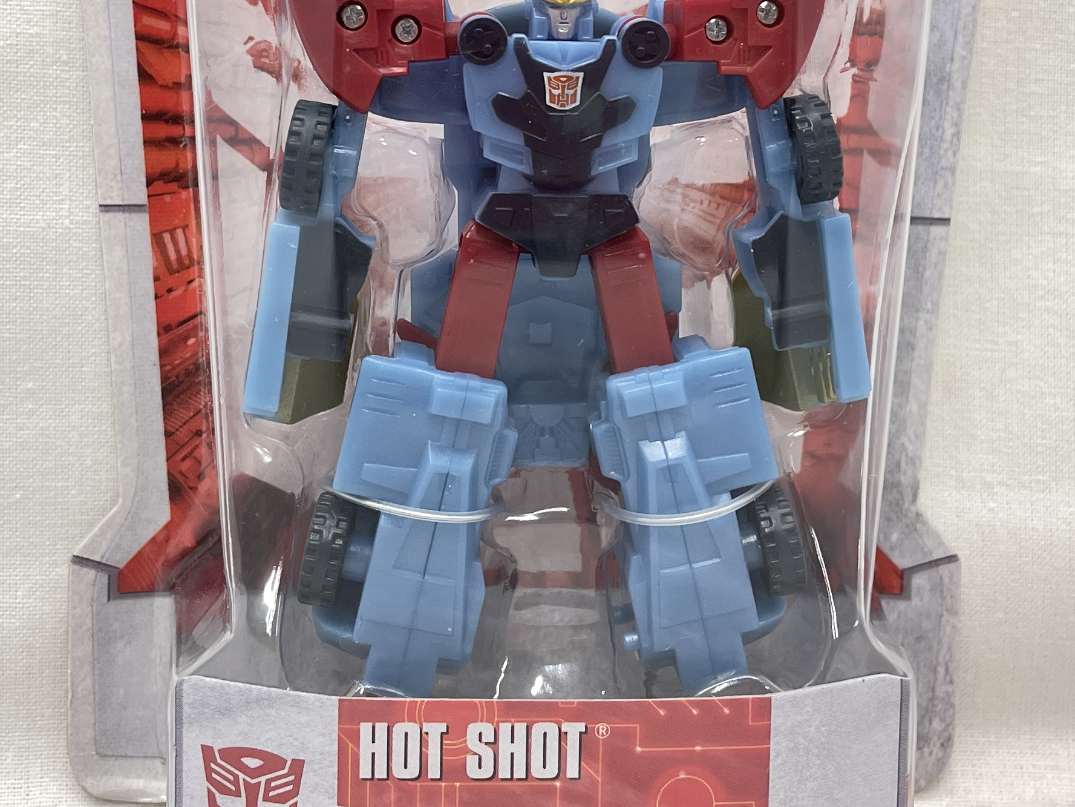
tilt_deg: -2.1
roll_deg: +0.9
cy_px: 139
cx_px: 507
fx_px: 1832
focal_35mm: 59
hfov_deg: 32.7
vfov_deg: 24.4
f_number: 1.6
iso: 100
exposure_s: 1/120
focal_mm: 4.2
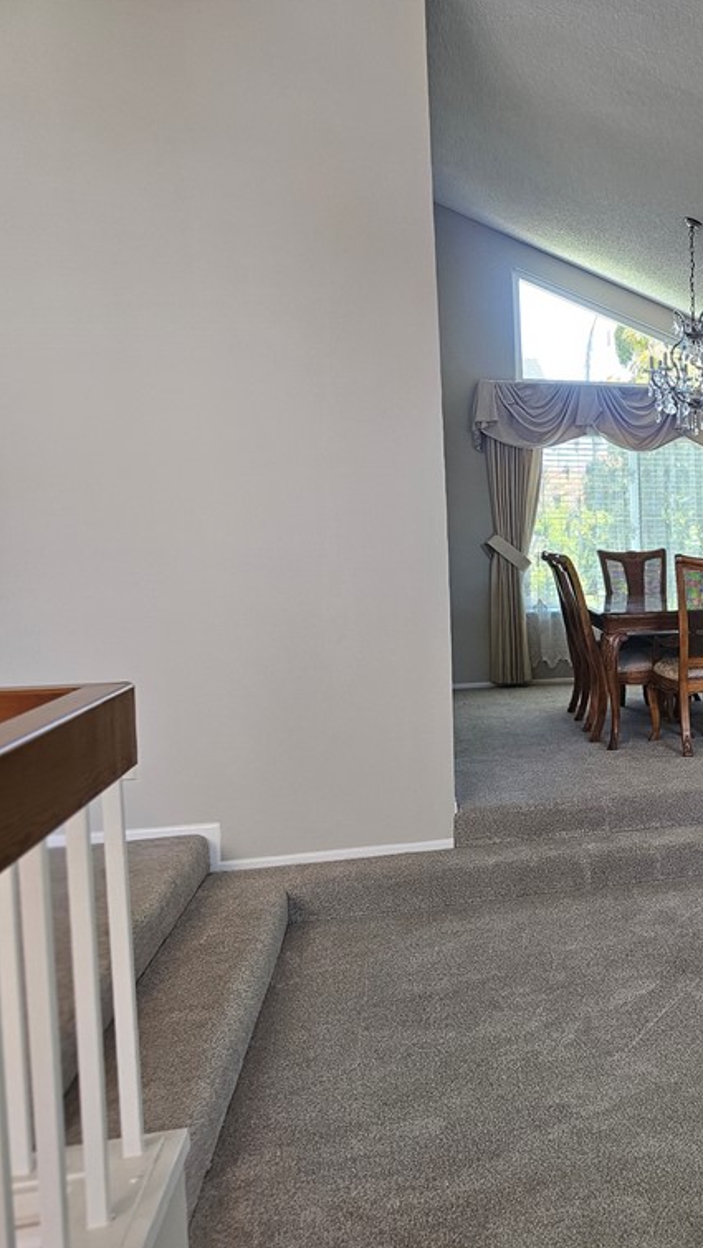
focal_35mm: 34
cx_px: 819
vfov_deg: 58.0
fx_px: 1126
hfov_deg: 30.2
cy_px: 625
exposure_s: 1/120
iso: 160
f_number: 1.7
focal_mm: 6.3
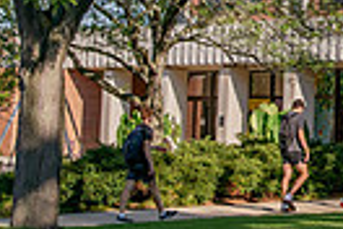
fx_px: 1505
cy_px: -27
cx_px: 463
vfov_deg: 8.6
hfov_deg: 12.5
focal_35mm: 158
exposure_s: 1/800
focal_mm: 36
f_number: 3.5
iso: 100
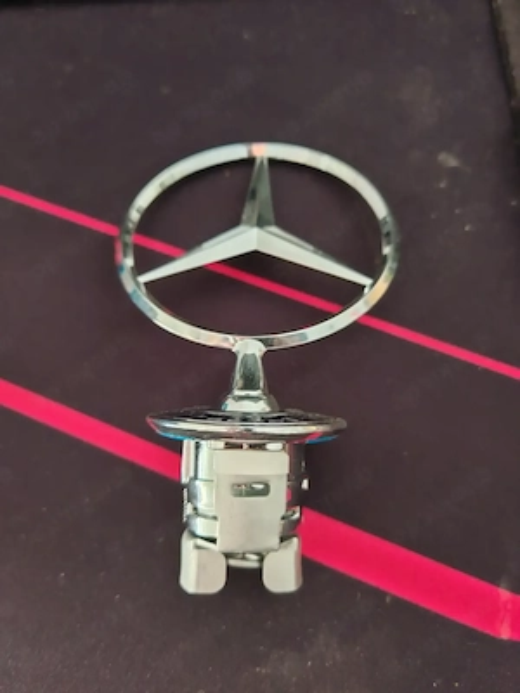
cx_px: 260
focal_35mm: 27
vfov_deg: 65.3
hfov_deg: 51.4
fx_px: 541
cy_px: 346
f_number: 1.9
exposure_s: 1/25
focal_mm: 6.67
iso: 1000
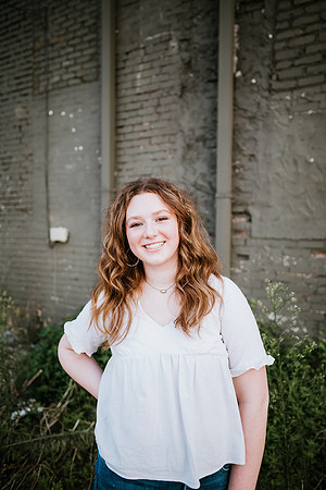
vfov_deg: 73.7
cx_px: 163
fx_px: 326
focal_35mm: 24
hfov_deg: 53.1
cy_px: 245
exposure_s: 1/400
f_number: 2
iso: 125
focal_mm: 24
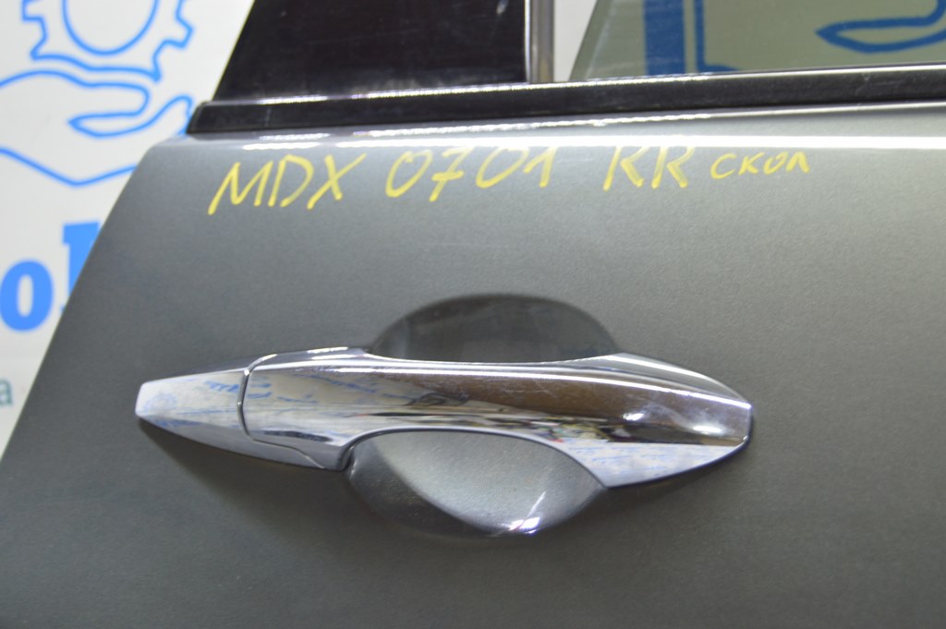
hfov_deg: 35.1
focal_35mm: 57
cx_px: 473
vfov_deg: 23.7
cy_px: 314
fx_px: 1497
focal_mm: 38
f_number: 5.6
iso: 400
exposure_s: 1/13
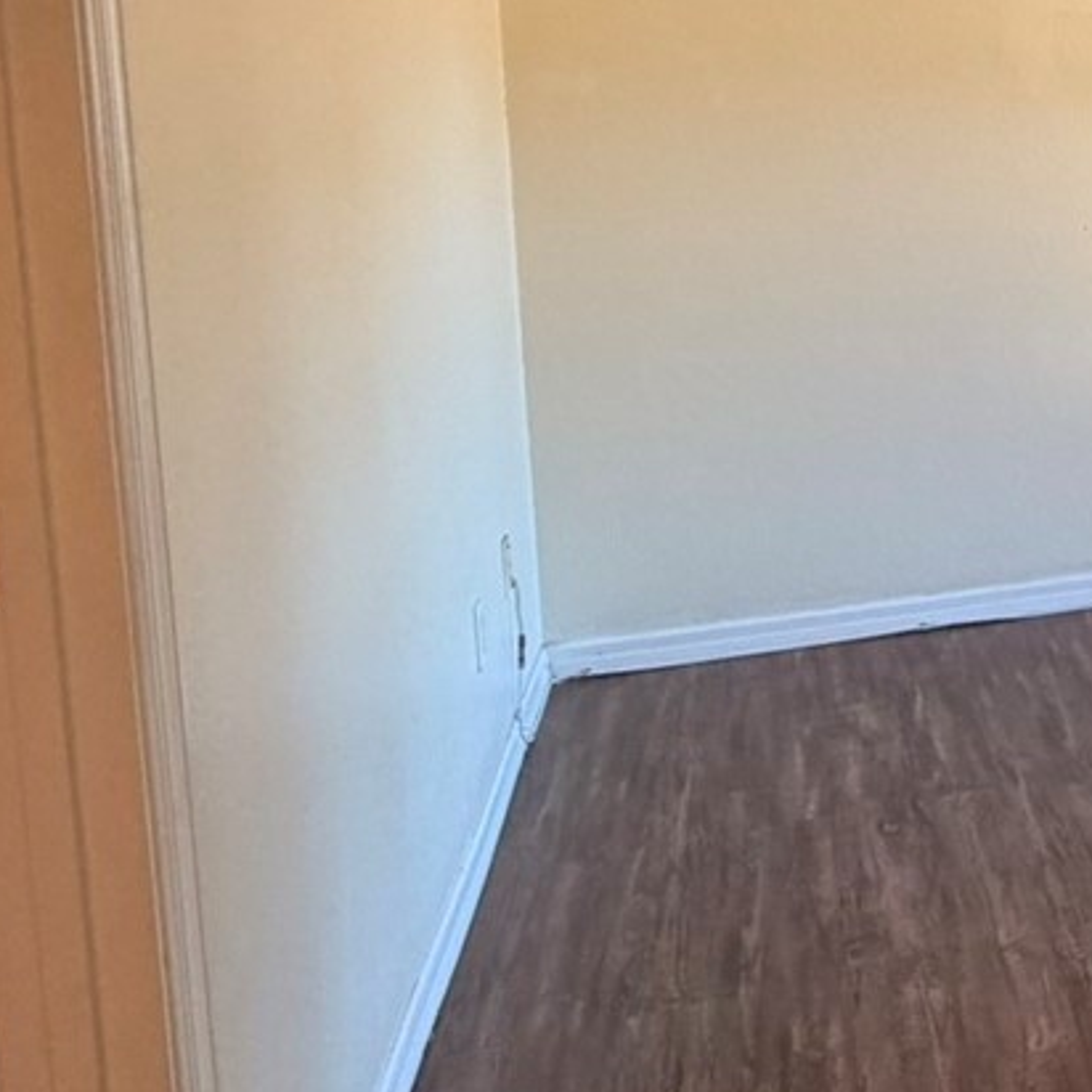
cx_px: 1598
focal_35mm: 48
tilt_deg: -6.0
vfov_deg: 34.4
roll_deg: +0.5
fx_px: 1713
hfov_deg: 26.6
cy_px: 231
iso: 160
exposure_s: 1/60
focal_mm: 2.22
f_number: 2.2
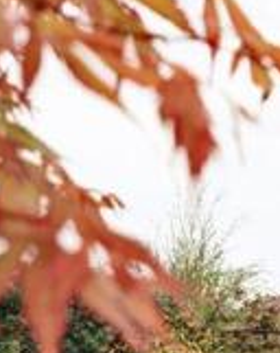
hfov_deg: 11.7
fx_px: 1196
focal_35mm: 115
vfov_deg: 16.4
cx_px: 591
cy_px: 365
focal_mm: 20
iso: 400
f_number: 6.3
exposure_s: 1/160
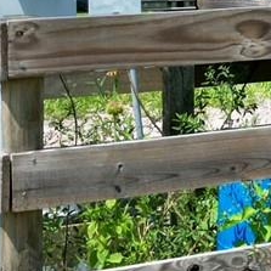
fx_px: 1346
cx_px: 504
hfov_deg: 10.7
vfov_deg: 11.3
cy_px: -45
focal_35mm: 152
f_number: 1.7
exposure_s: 1/2000
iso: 100
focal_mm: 6.72
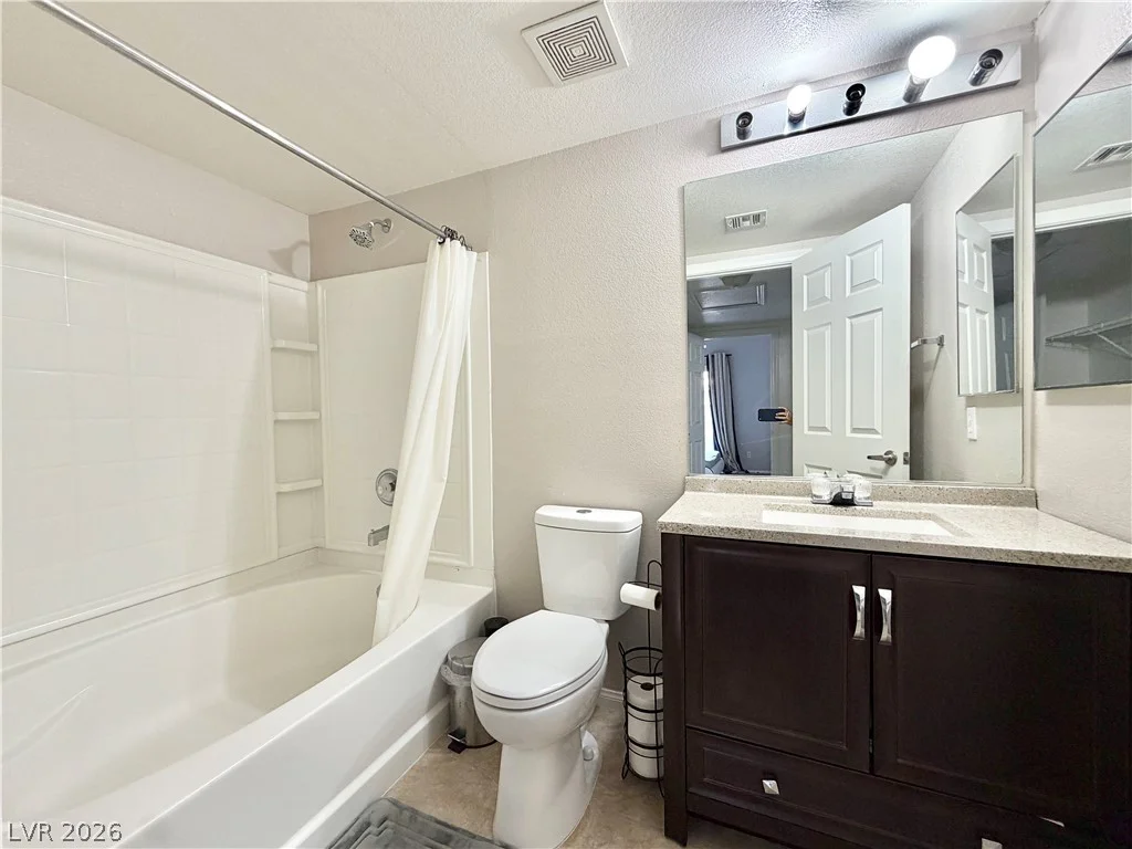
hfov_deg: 102.1
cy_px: 424
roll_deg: +0.8
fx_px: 458
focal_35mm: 14
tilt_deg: -1.9
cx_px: 566
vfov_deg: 85.7
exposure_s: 1/120
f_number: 2.2
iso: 200
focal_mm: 2.22
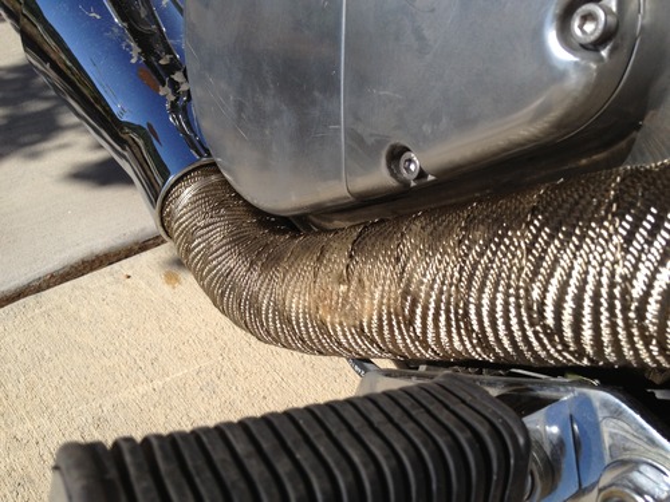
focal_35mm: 35
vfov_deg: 40.7
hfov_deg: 52.6
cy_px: 251
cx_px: 335
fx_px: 677
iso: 50
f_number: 2.4
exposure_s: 1/1905
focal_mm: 4.28
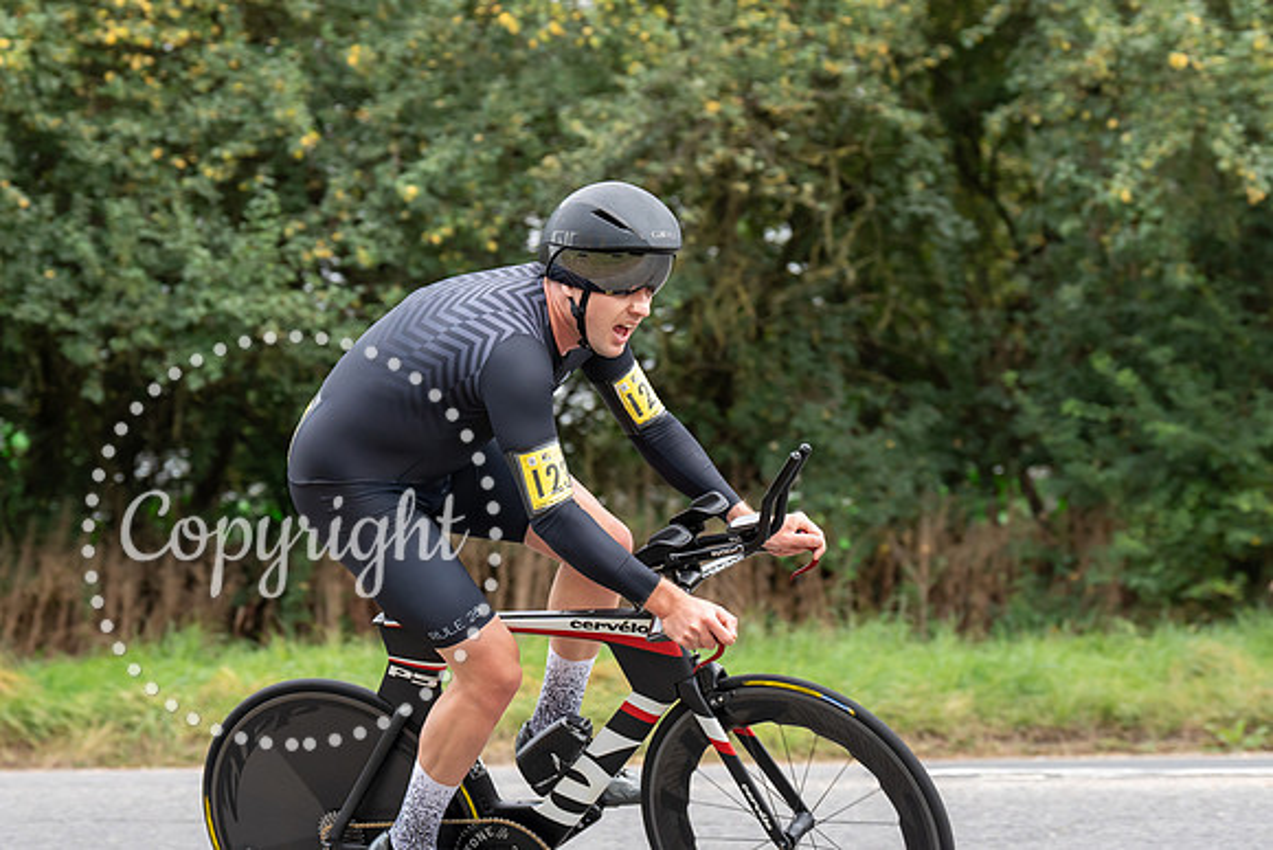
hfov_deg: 16.5
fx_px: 4375
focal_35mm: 124
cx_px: 524
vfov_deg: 11.1
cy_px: 394
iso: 800
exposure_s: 1/1000
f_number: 4
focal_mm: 88
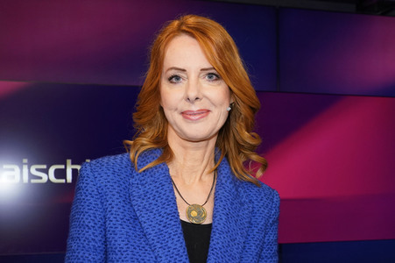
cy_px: 132
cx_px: 198
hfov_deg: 65.5
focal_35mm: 28
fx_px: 307
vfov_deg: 46.3
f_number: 5
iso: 2000
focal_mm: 28
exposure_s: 1/160
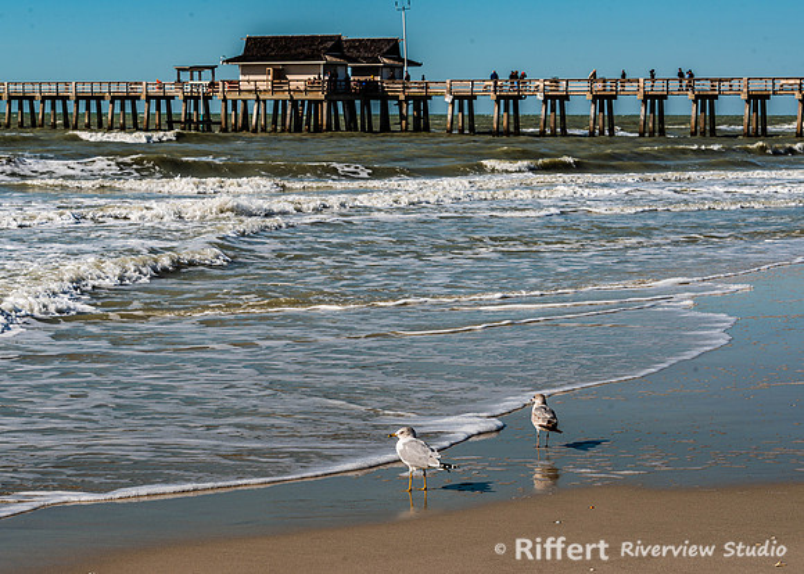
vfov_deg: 16.1
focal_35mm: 89
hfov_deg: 22.4
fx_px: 2032
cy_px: 287
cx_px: 402
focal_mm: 82
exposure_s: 1/200
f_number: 11
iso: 100
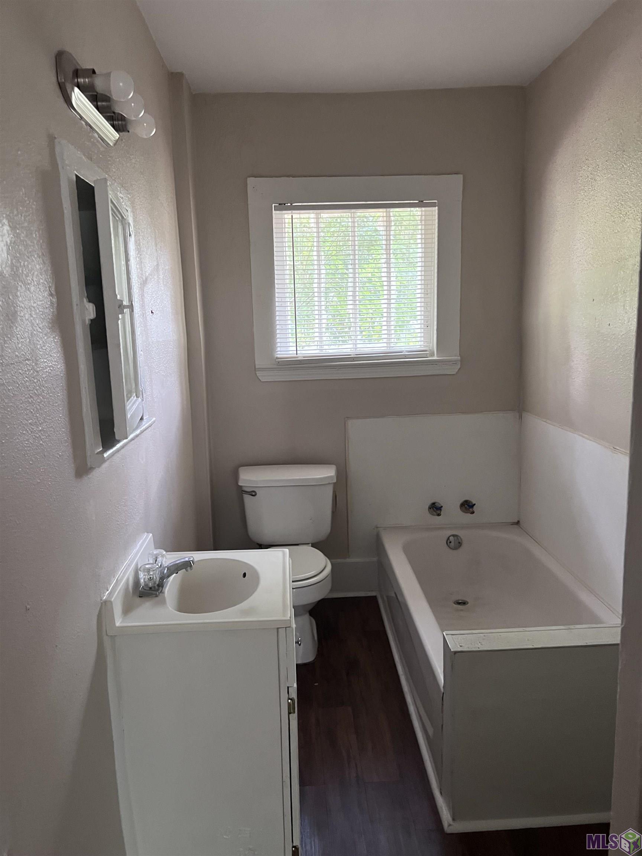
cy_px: 428
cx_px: 321
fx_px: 643
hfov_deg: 53.1
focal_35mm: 26
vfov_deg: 67.3
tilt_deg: -7.3
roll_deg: +3.3
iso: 500
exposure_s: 1/60
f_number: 1.5
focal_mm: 5.7
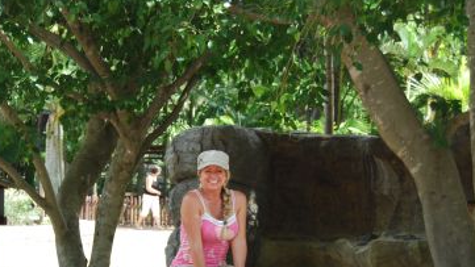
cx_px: 88
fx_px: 1335
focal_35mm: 106
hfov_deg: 19.9
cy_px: 275
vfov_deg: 11.3
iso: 200
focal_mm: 38
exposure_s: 1/125
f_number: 5.6
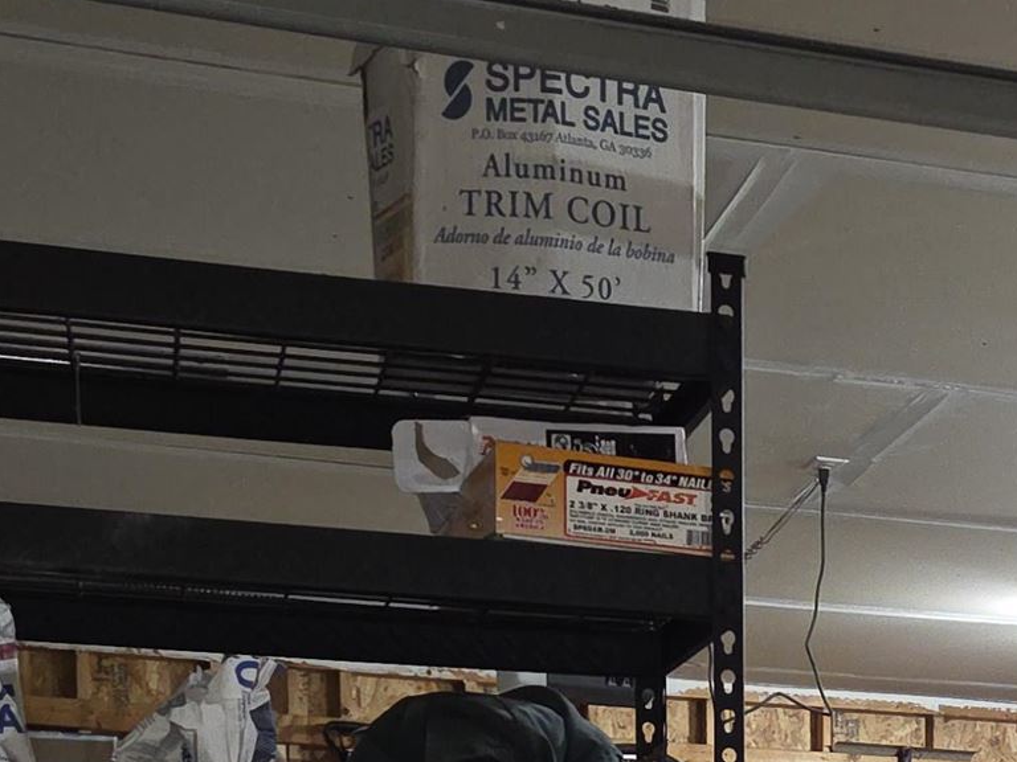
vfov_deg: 13.7
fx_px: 2703
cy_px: 1513
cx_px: 1013
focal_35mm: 92
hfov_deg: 20.6
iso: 160
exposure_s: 1/24
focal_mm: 5.4
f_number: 1.8
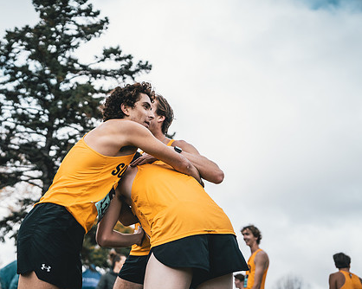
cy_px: 146
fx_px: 460
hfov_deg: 42.3
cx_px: 119
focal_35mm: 43
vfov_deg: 34.9
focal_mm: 33
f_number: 2
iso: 200
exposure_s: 1/3200
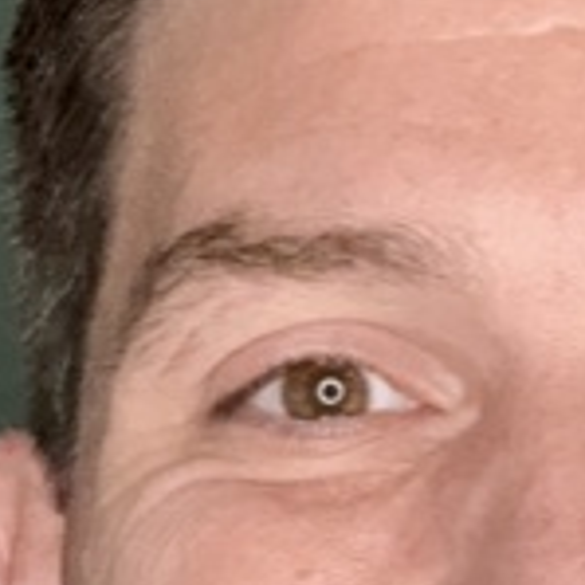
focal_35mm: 160
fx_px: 3059
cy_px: 683
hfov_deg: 10.8
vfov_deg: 10.8
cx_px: 552
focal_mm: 2.69
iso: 125
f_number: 1.9
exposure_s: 1/60
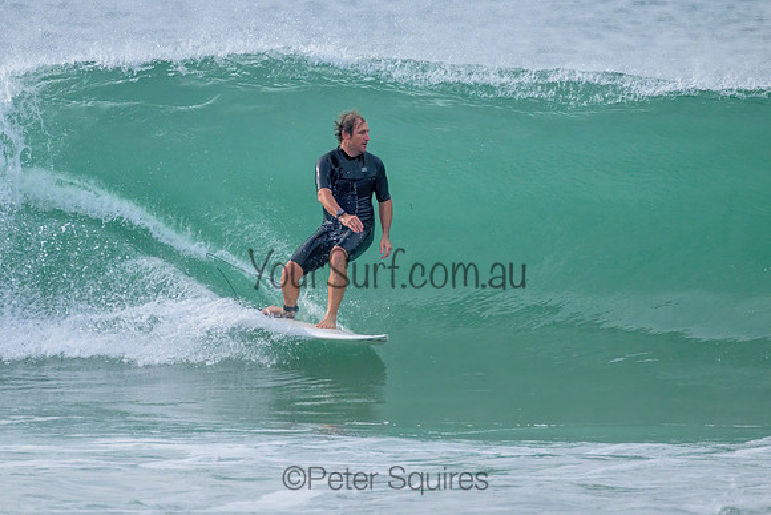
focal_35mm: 1101
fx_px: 23580
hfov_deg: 1.9
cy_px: 213
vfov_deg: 1.2
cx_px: 339
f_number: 11
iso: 1800
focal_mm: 800
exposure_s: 1/1600
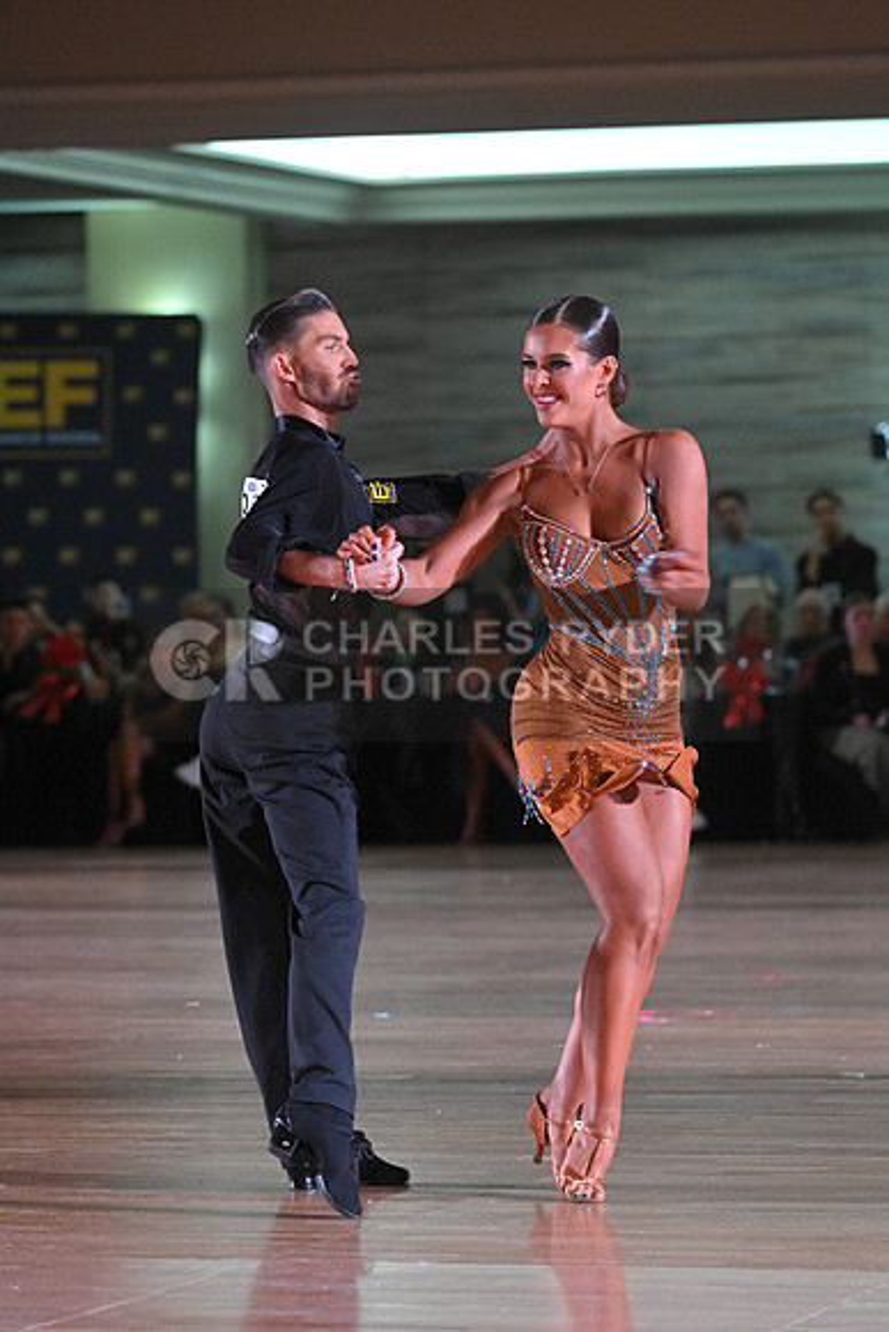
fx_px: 6663
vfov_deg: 11.4
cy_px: 666
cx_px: 444
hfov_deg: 7.6
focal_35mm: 180
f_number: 5.6
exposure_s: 1/400
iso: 6400
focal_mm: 180
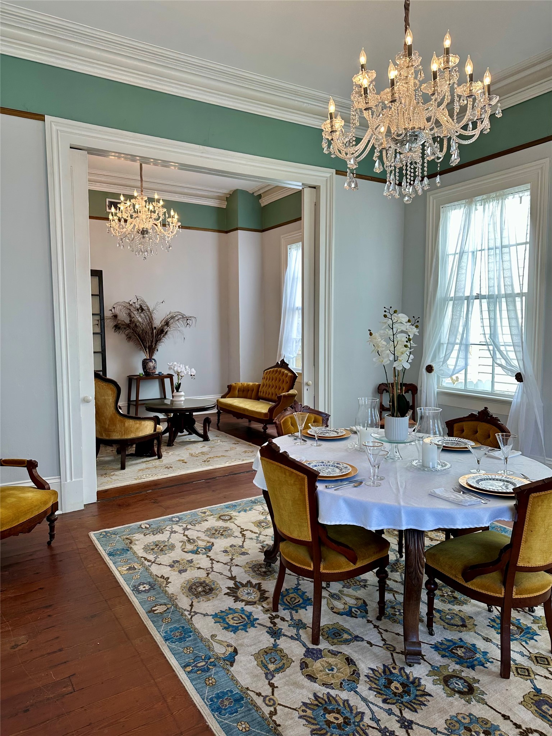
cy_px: 368
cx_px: 276
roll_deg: -1.1
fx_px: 510
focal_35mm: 24
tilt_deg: -5.4
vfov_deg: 71.6
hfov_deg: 56.8
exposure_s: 1/120
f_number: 1.78
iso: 80
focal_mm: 6.86
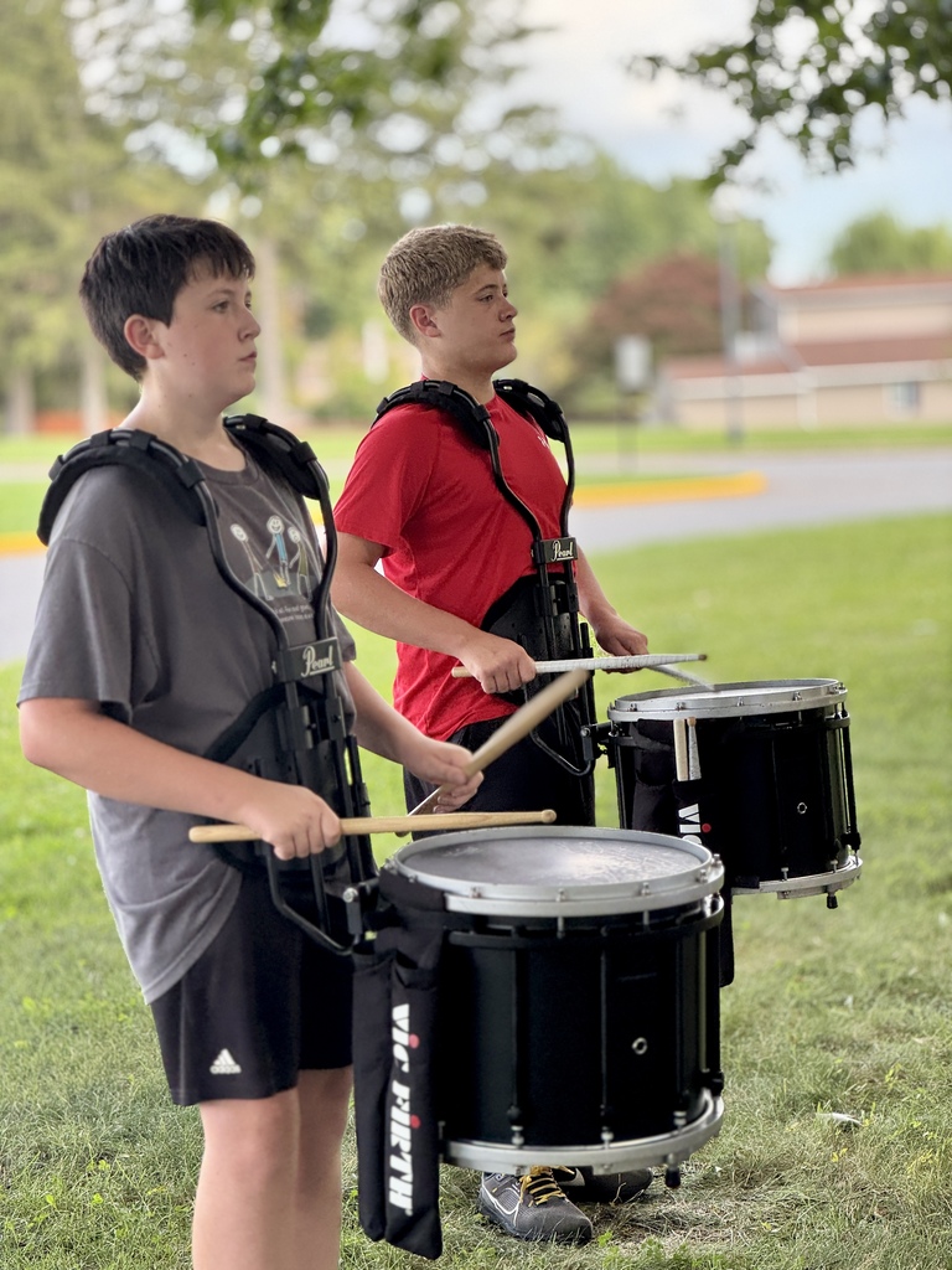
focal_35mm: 77
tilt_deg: -5.5
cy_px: 635
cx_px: 476
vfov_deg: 25.3
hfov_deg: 19.1
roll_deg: +2.9
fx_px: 2824
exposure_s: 1/99
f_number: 2.8
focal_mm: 9
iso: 40
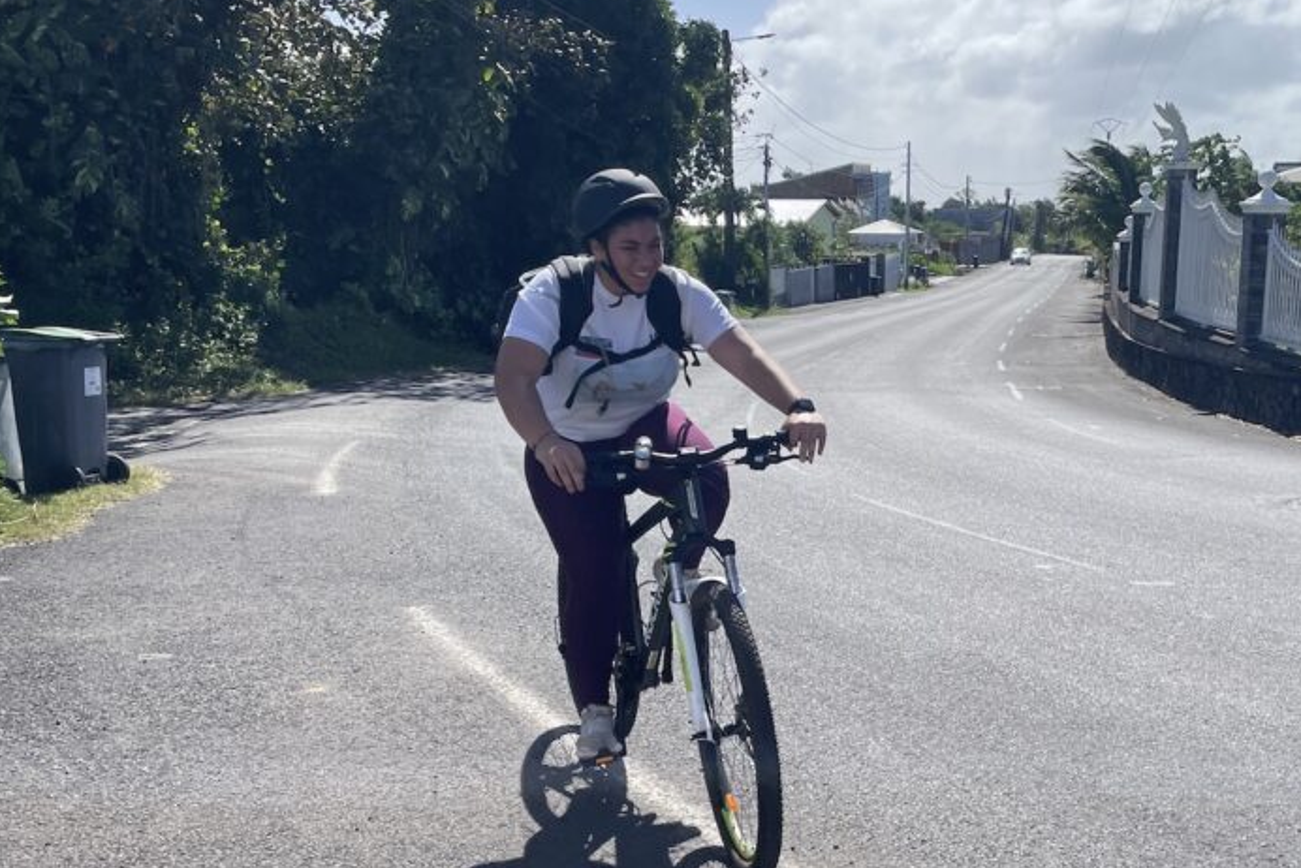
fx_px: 1446
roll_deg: -0.4
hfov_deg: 47.7
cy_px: 541
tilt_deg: -12.8
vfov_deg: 33.3
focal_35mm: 40
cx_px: 867
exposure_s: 1/4464
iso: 32
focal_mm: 4.2
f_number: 1.6
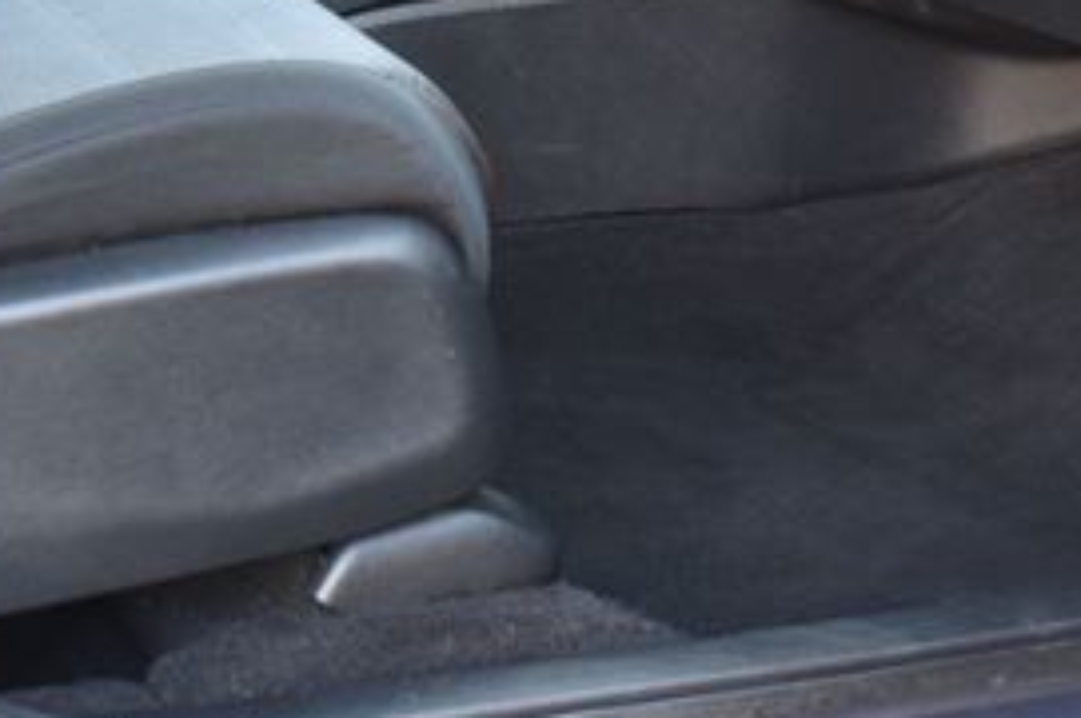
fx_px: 2549
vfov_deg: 15.6
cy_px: -64
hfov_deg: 23.9
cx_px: 646
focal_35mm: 85
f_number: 6.3
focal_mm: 24
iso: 640
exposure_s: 1/15
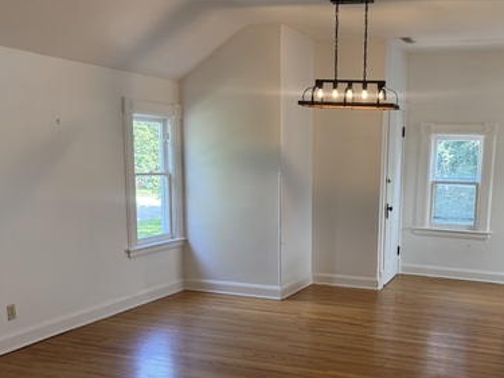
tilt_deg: -9.3
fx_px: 597
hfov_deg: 45.0
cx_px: 341
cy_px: 261
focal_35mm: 41
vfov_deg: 34.7
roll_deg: -1.1
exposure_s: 1/120
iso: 100
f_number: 1.78
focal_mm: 6.76
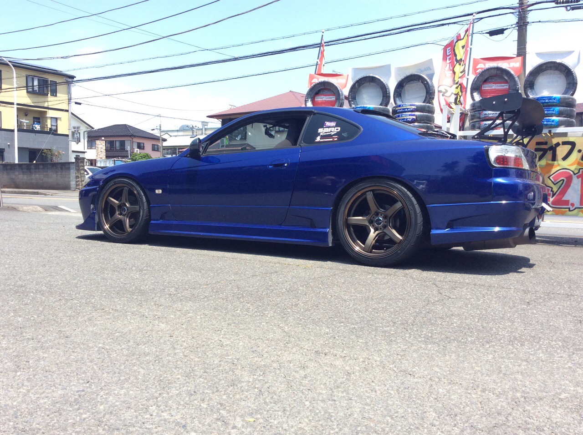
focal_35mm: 32
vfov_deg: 44.1
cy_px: 218
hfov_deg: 56.9
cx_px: 292
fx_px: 538
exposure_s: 1/650
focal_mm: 3.3
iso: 32
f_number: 2.4
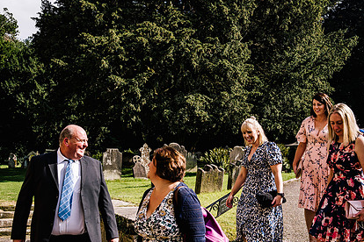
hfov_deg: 40.3
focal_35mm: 49
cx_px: 199
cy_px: 128
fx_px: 495
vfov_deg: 27.5
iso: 50
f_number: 5.6
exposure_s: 1/500
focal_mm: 35
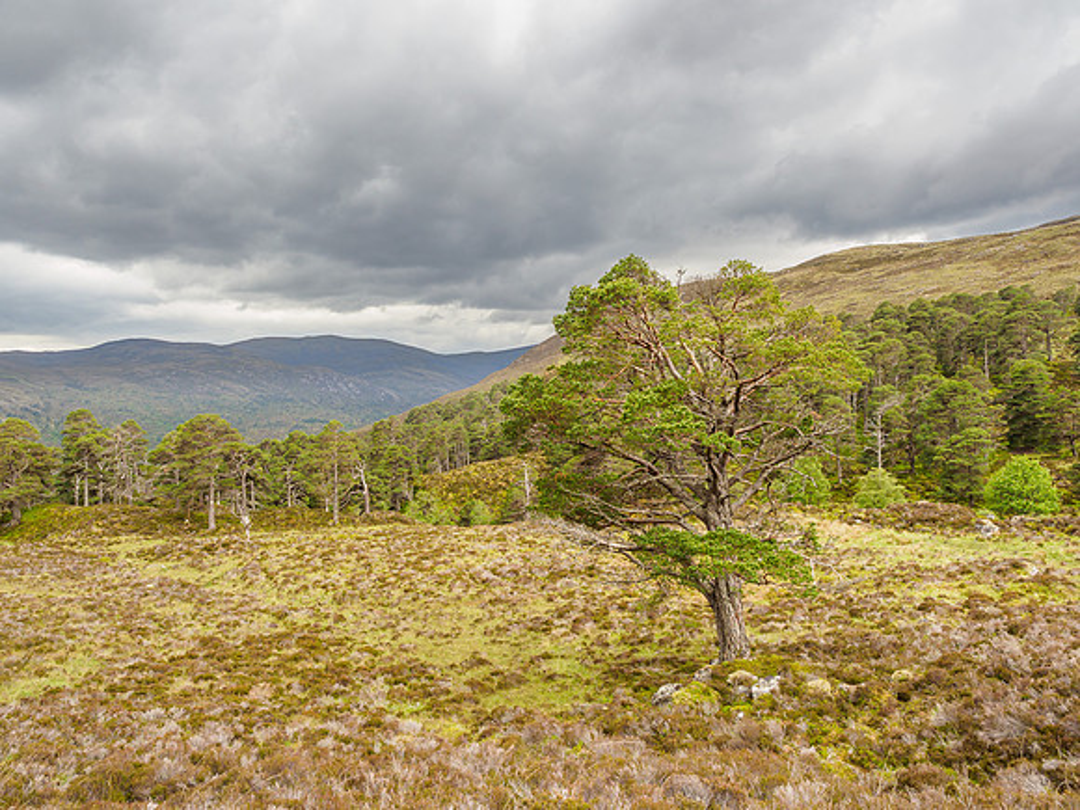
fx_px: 749
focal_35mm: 24
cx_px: 540
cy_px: 405
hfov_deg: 71.6
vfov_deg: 56.8
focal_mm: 12
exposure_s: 1/80
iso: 200
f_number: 7.1
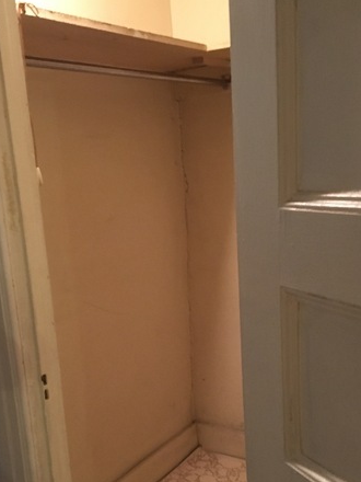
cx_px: 163
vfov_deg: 42.3
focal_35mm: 44
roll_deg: +2.6
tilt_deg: -15.1
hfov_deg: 32.9
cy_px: 324
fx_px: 612
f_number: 2.2
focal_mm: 4.15
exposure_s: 1/15
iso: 320
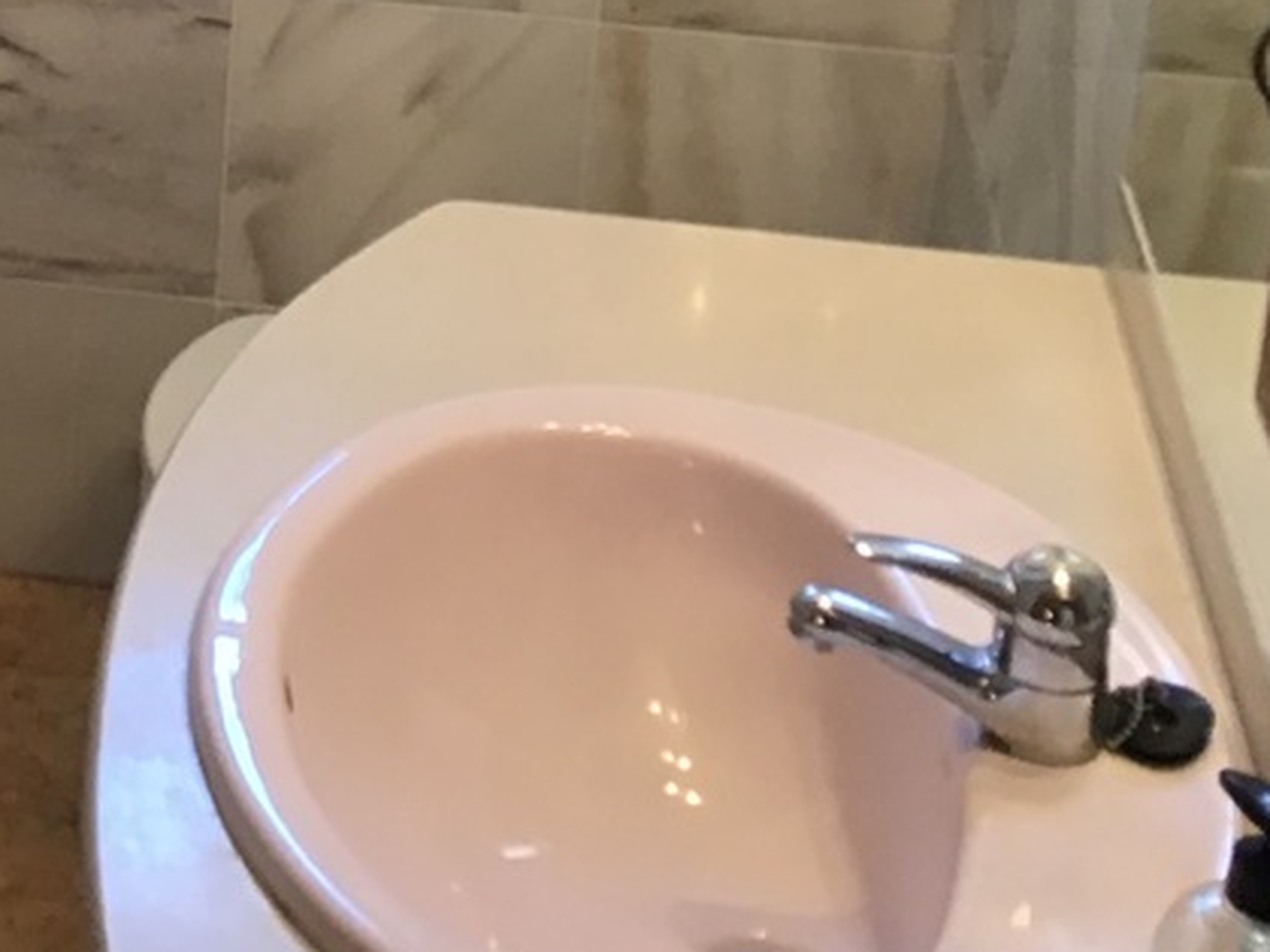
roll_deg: -0.8
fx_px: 3522
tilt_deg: -17.2
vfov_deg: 14.7
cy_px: -286
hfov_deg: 19.4
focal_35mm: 96
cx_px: -221
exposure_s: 1/33
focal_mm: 3.3
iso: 64
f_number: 2.4
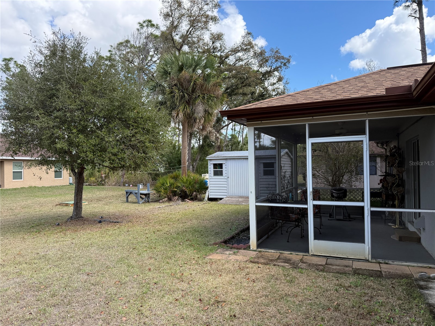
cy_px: 163
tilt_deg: +0.7
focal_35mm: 24
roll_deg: +0.8
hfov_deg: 71.6
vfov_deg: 56.8
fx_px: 302
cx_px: 218
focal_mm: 6.76
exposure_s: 1/1337
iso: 100
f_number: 1.78
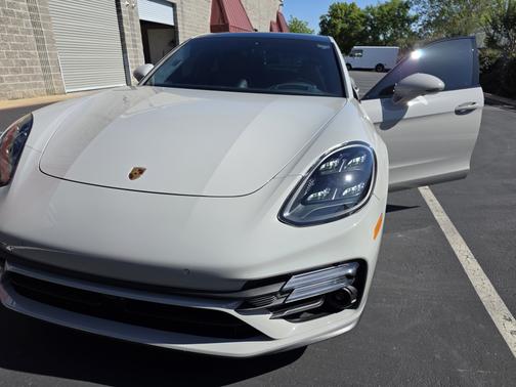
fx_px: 343
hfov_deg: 73.9
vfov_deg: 58.9
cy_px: 194
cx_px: 258
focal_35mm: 23
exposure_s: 1/6355
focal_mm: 6.25
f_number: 1.7
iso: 80
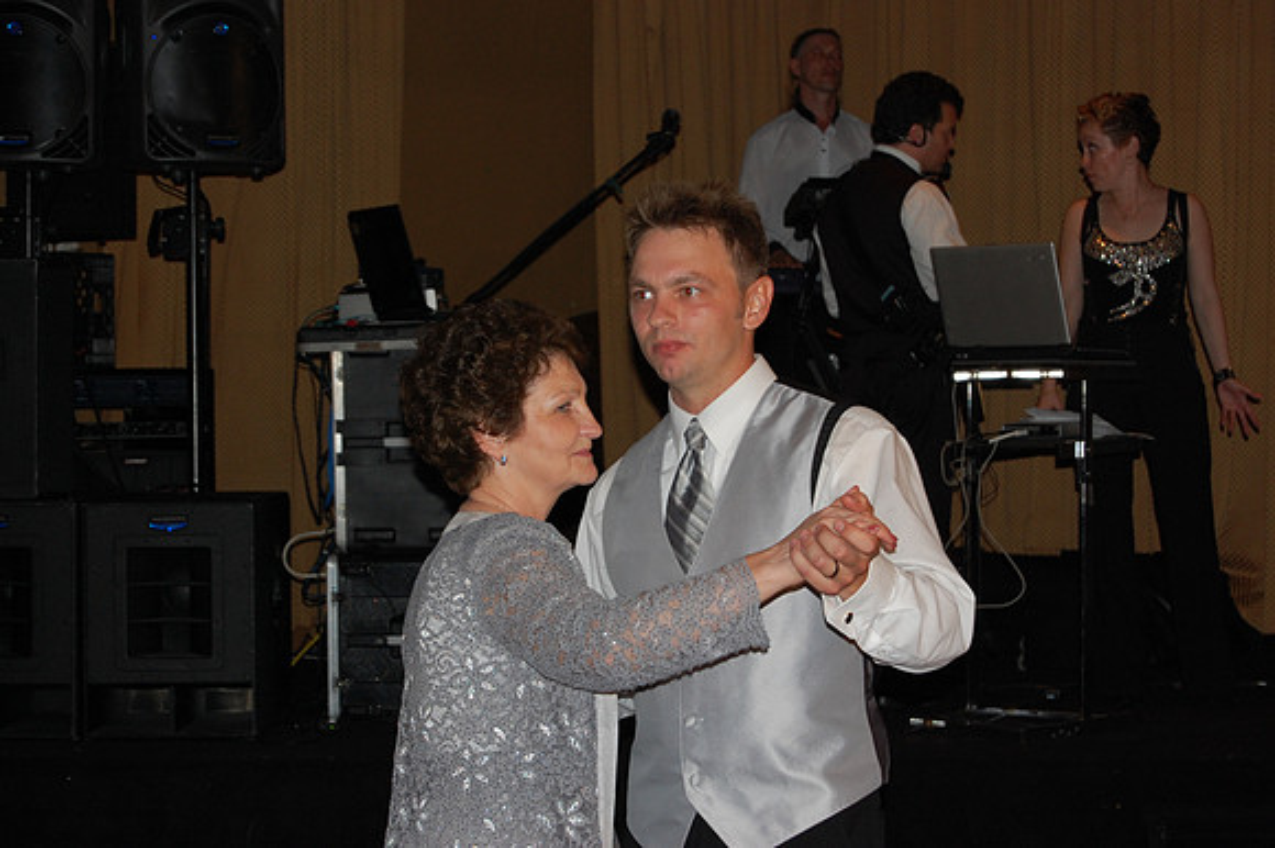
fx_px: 2920
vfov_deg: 16.5
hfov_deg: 24.6
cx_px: 638
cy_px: 424
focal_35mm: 82
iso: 400
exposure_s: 1/60
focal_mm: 55
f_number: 5.6
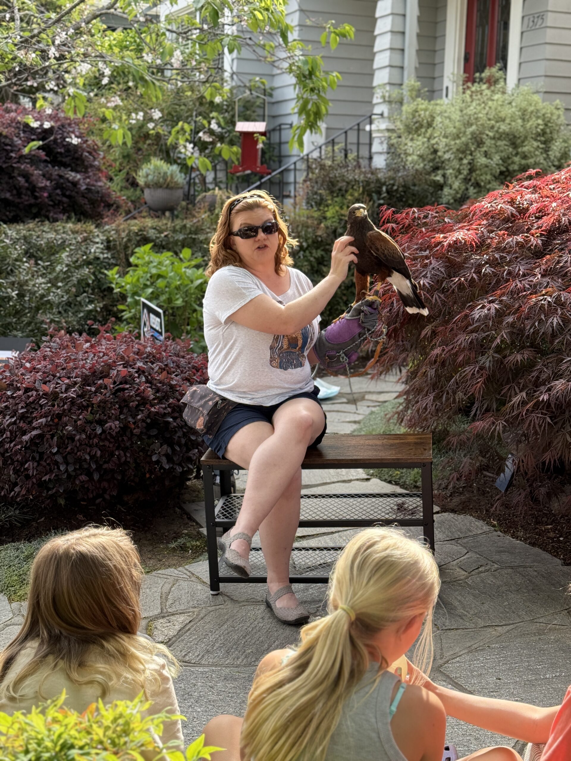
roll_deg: -0.9
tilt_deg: -9.3
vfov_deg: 39.7
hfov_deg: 30.3
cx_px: 286
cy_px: 380
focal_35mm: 48
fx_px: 1056
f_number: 1.78
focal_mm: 6.76
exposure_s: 1/687
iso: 80
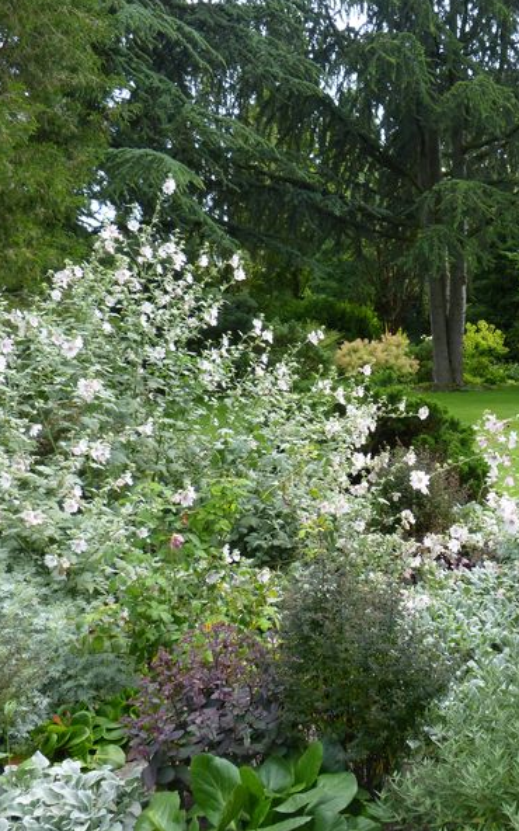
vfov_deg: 46.2
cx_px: 435
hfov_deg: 29.0
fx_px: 973
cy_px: 413
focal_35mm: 43
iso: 100
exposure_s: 1/160
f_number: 4
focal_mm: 5.3
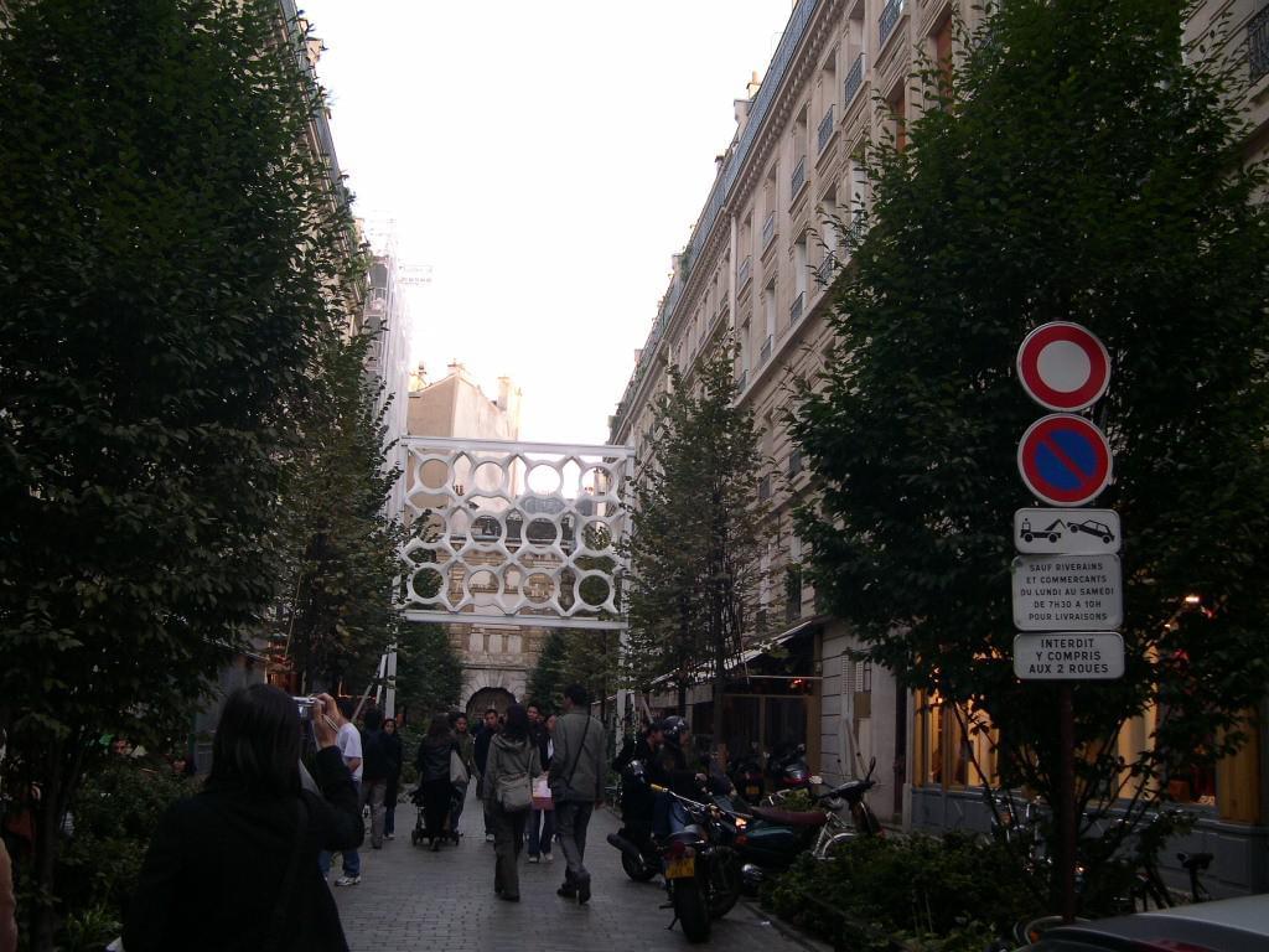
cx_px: 634
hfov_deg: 49.0
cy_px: 476
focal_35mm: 38
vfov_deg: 37.7
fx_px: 1393
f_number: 2.8
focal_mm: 8
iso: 100
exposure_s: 1/68.1
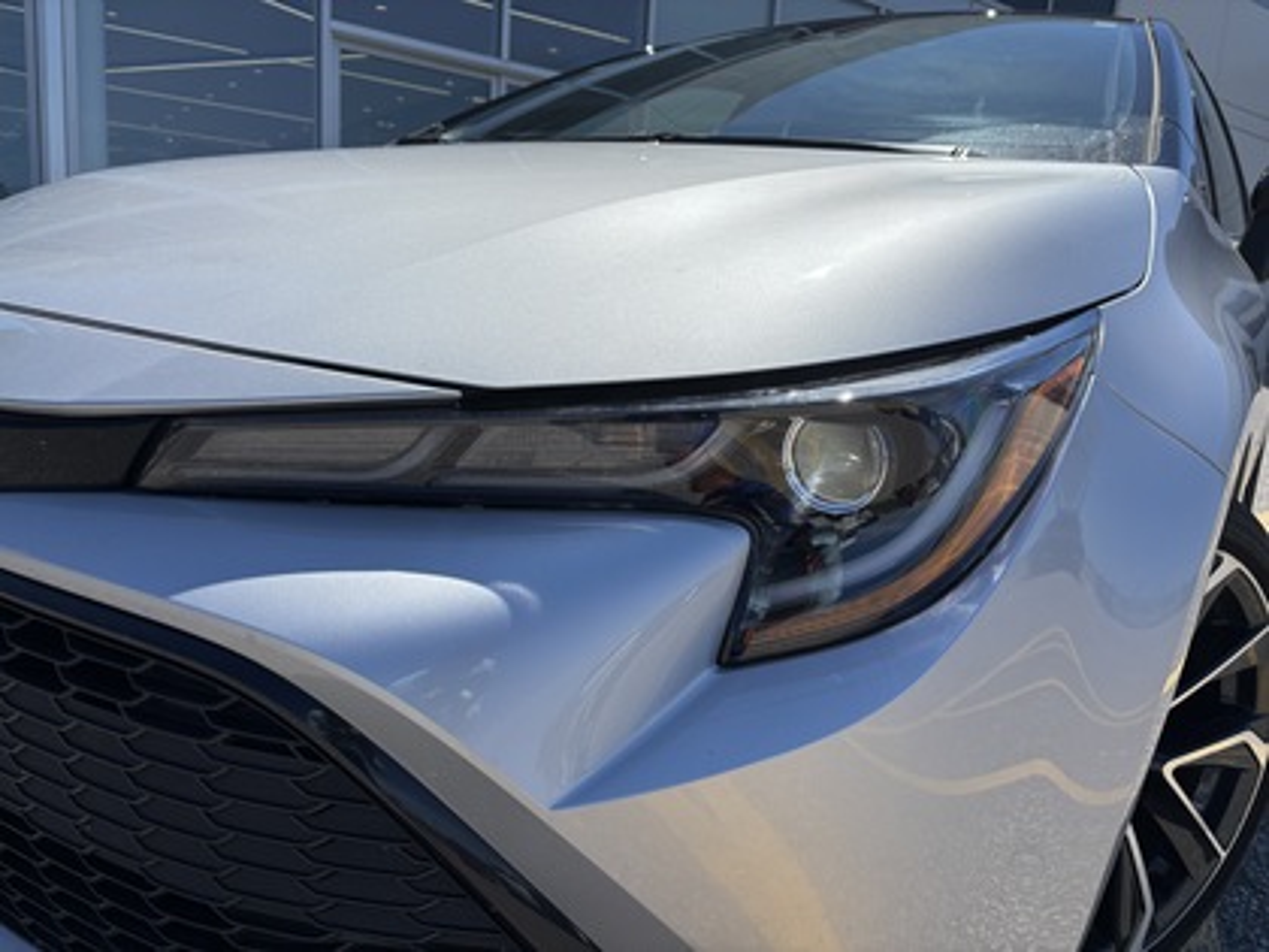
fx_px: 953
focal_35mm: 26
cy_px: 476
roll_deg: -2.8
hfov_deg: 67.3
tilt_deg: -10.3
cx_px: 634
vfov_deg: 53.1
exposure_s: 1/5952
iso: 50
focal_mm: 5.96
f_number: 1.6
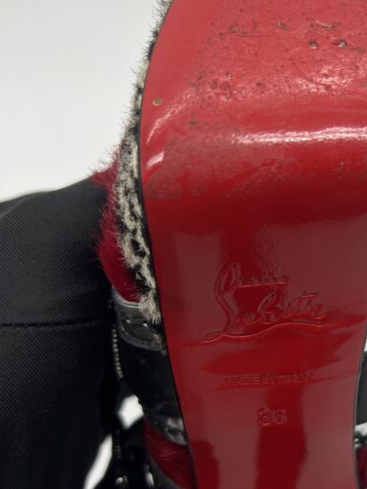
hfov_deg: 26.9
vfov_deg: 35.9
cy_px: 314
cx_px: 307
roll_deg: -2.7
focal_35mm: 53
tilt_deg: -42.7
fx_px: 749
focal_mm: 5.7
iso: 32
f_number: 1.5
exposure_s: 1/149
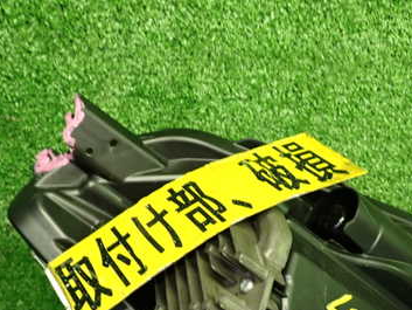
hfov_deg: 37.5
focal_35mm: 51
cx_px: 197
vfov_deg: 28.1
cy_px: 235
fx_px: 607
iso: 200
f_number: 2.3
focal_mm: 5.4
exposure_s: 1/30
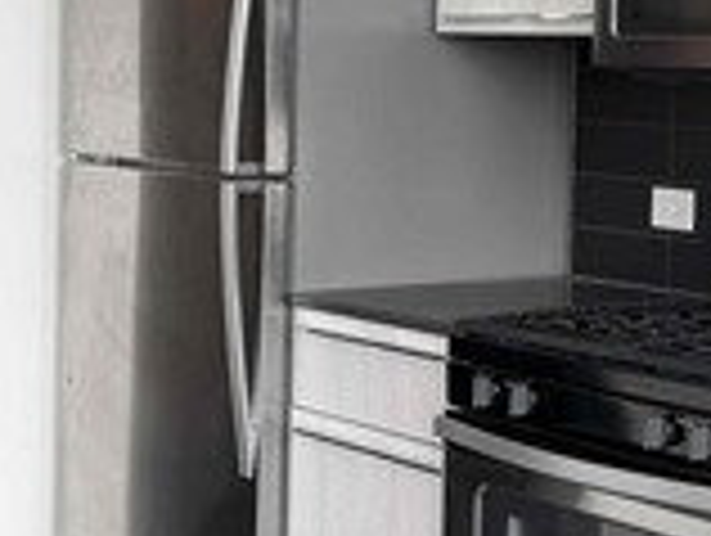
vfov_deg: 14.7
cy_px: 171
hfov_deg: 19.0
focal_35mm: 101
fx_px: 2078
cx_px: 664
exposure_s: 1/121
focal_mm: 6.76
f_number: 1.78
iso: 80
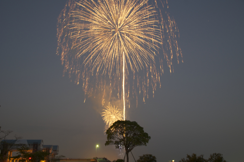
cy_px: 81
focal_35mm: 42
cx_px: 122
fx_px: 284
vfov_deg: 31.8
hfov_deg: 46.5
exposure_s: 2
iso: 200
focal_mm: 28
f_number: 4
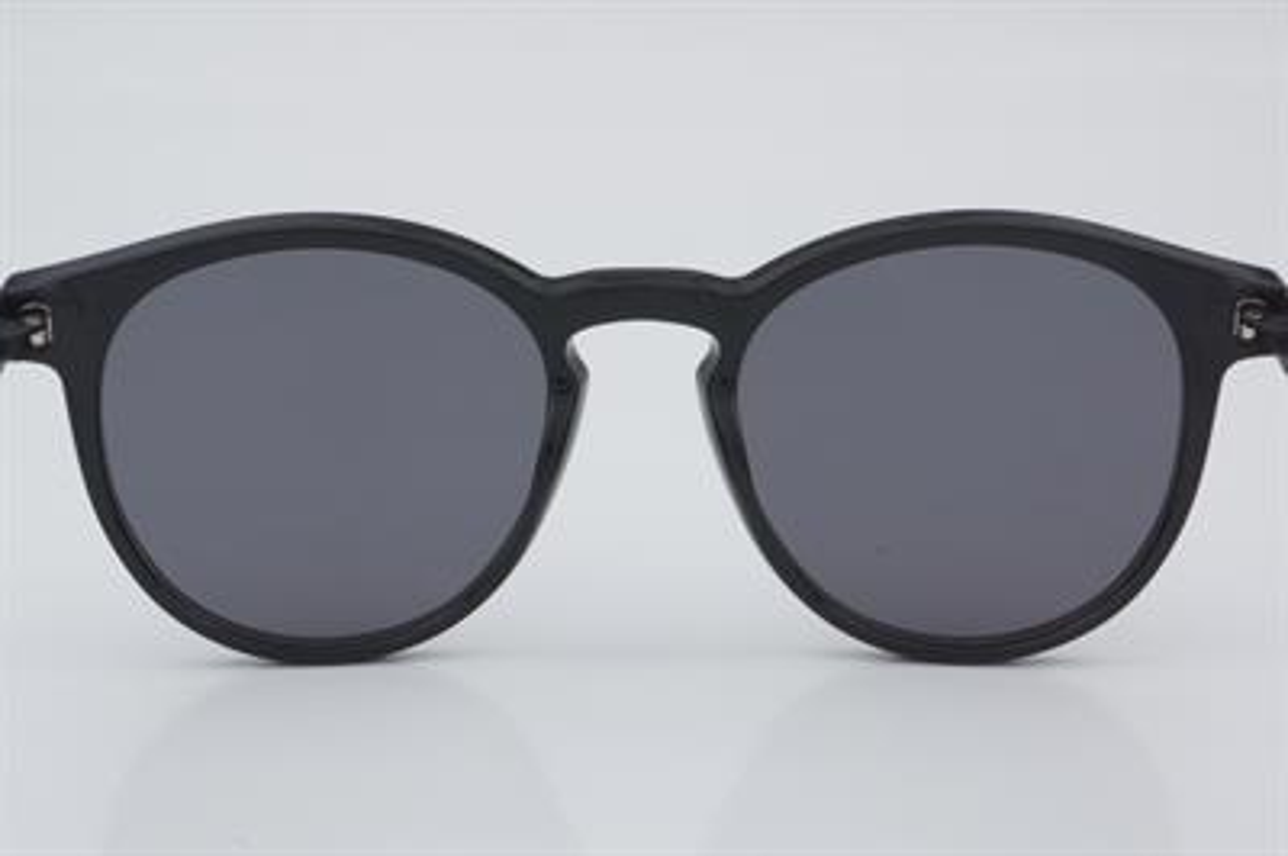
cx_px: 644
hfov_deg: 24.6
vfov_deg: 16.5
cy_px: 428
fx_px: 2949
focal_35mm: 82
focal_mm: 55
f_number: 32
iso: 100
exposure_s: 1/4
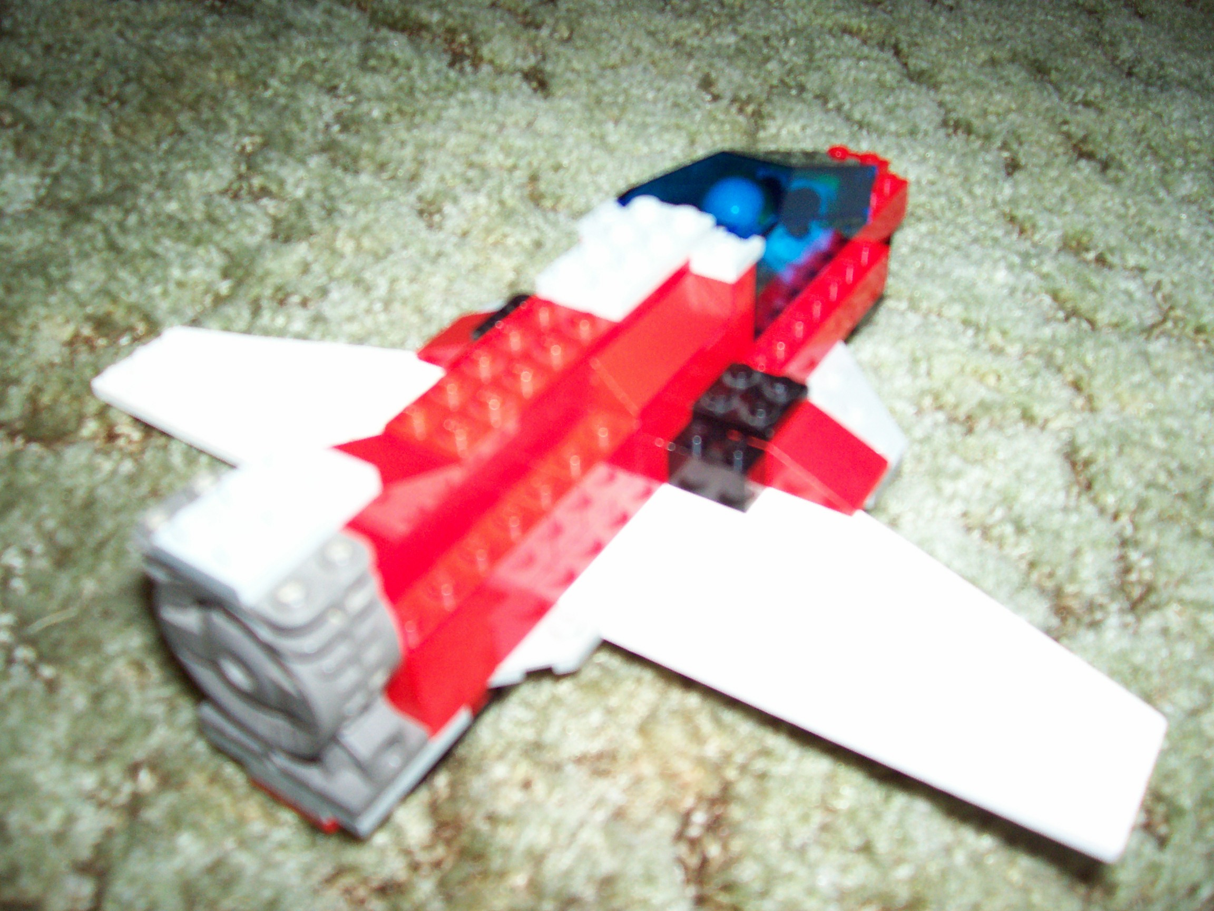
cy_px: 456
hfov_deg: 54.0
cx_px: 607
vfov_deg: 41.8
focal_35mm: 34
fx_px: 1192
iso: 140
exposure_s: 1/112
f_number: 2.7
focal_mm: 5.6
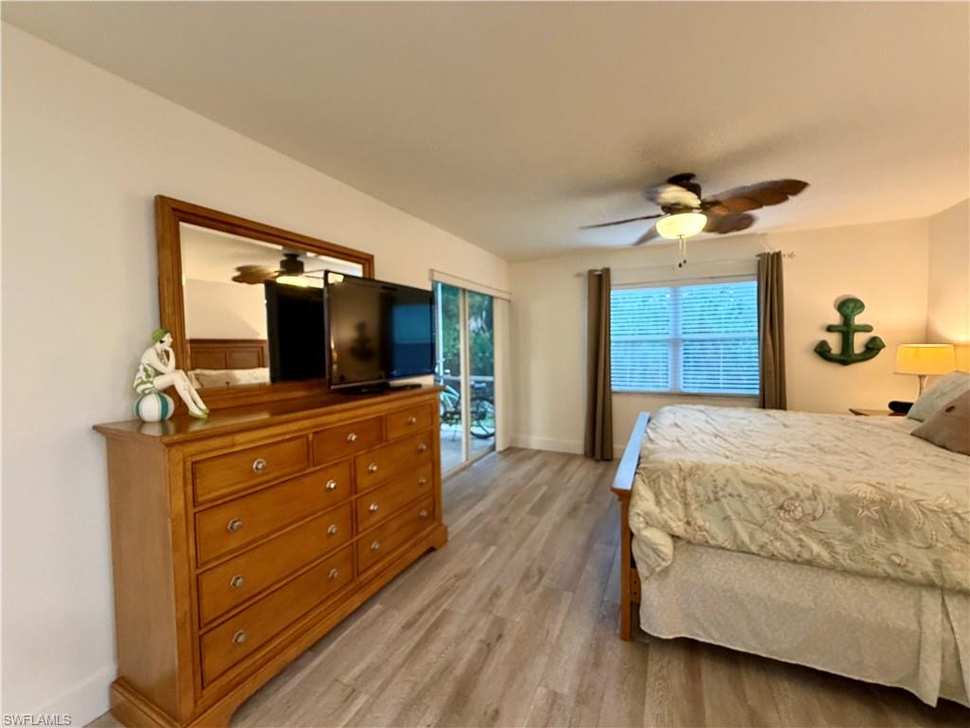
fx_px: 392
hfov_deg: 102.1
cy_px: 364
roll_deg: +0.8
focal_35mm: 14
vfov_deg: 85.7
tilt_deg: -2.8
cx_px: 485
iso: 400
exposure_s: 1/60
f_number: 2.2
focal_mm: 2.22
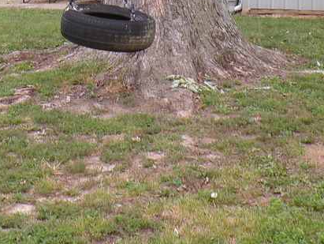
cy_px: -62
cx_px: 173
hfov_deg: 23.3
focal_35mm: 84
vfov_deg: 16.7
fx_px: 787
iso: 100
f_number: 4.4
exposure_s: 1/140
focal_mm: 4.3
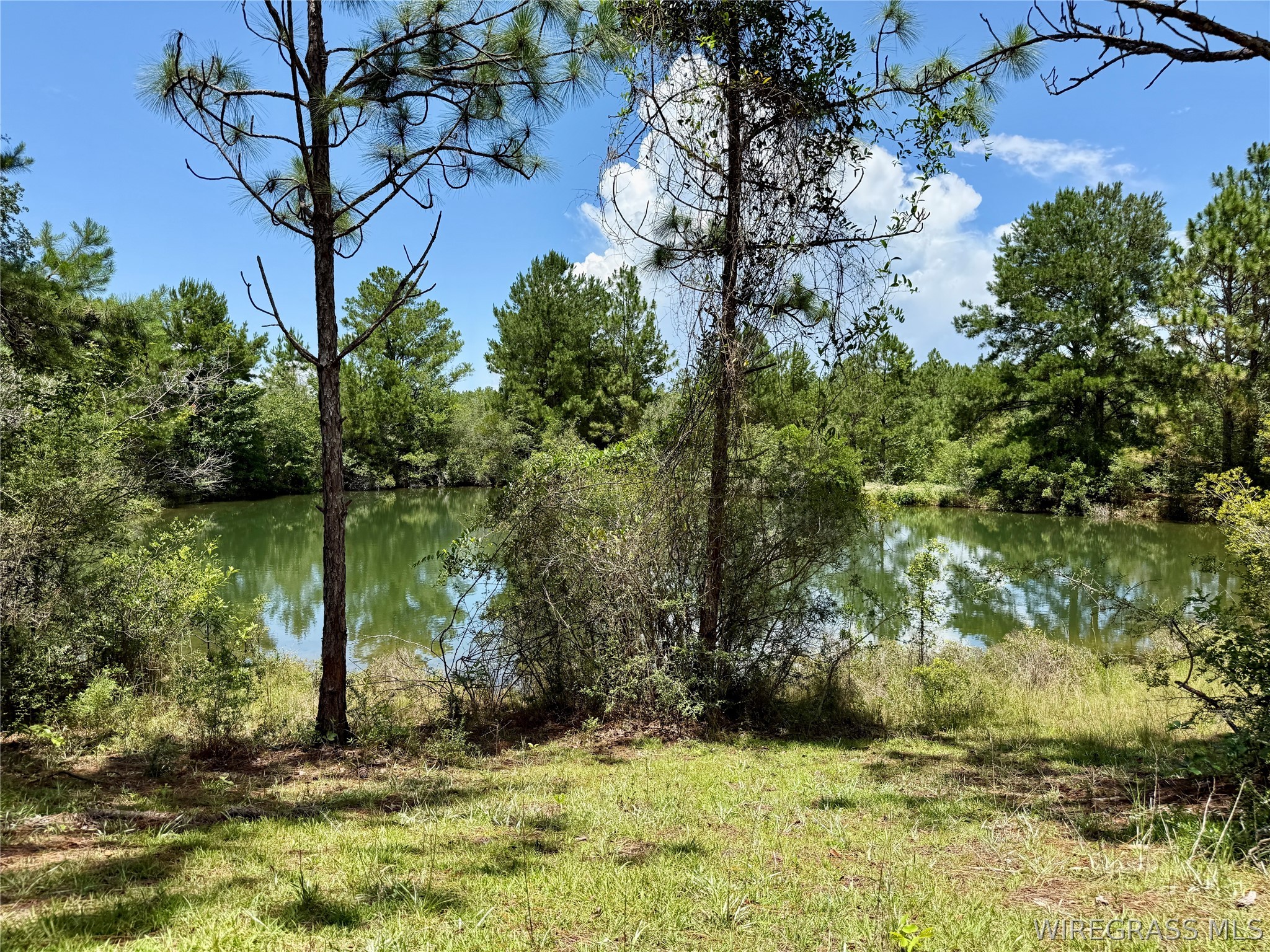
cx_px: 635
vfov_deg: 56.8
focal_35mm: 24
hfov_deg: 71.6
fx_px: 881
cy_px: 476
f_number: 1.78
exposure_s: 1/3145
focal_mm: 6.76
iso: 80
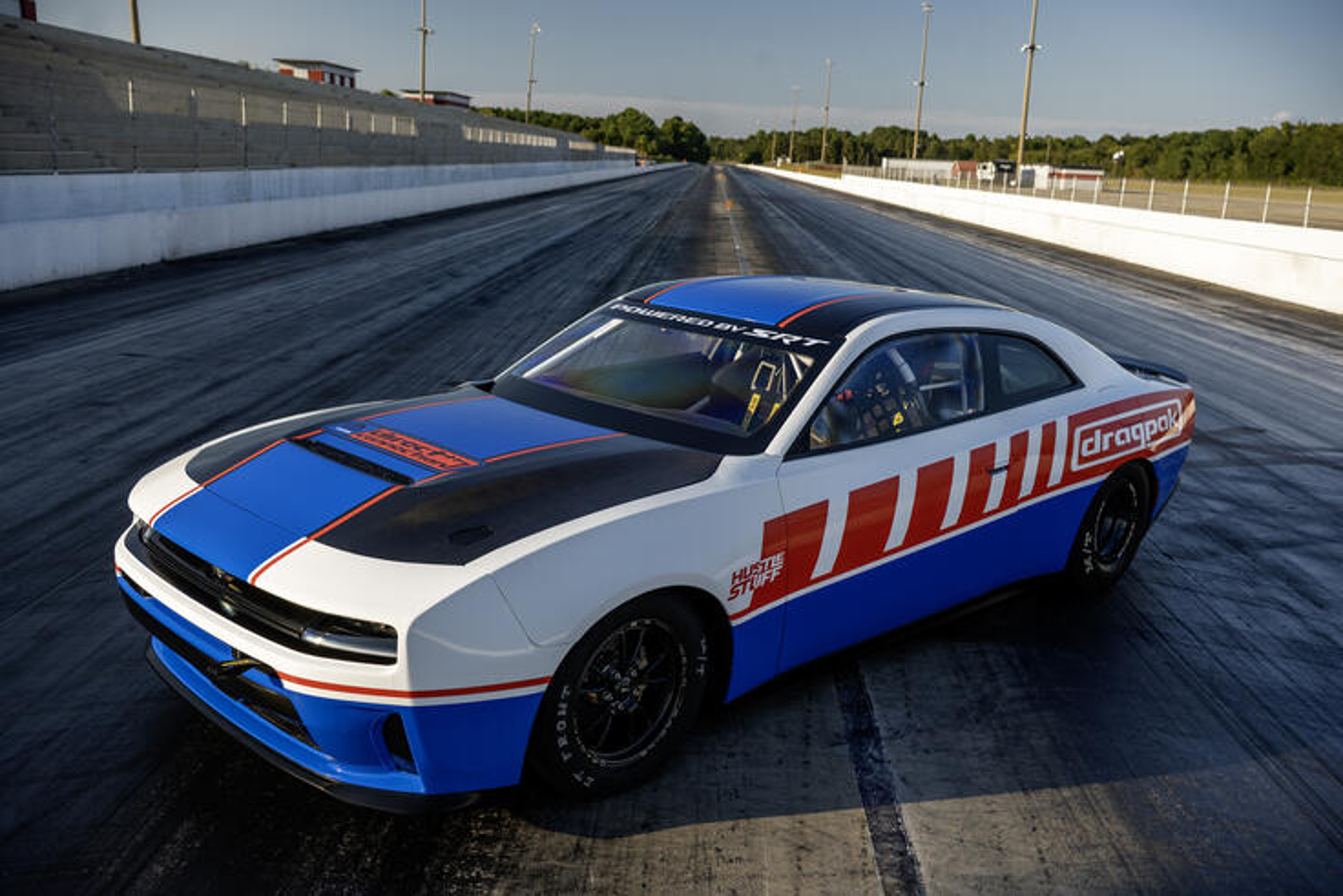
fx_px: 1269
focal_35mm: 34
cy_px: 448
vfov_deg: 38.9
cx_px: 672
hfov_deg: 55.8
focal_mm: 34
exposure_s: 1/250
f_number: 5
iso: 80
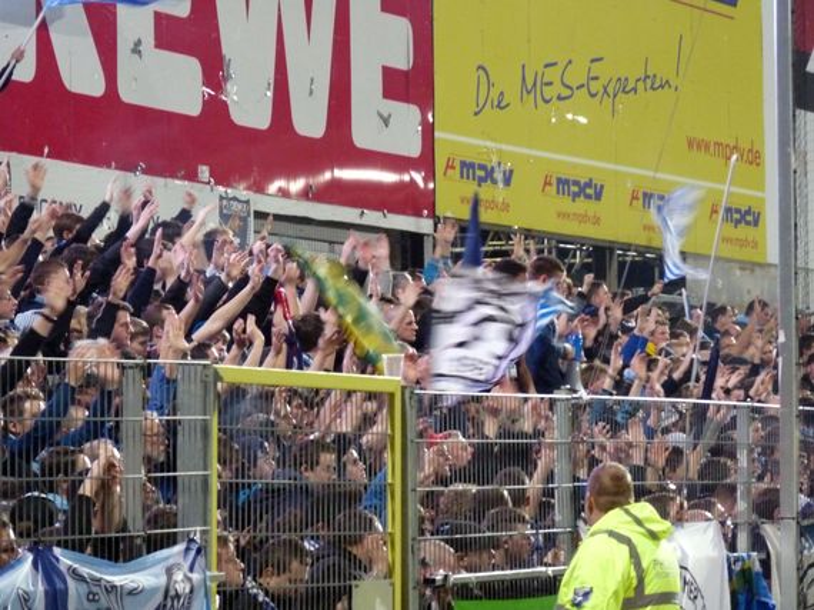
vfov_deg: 9.3
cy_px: 305
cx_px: 407
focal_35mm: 159
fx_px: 3737
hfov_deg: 12.4
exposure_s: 1/30
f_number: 3.7
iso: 800
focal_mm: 28.3
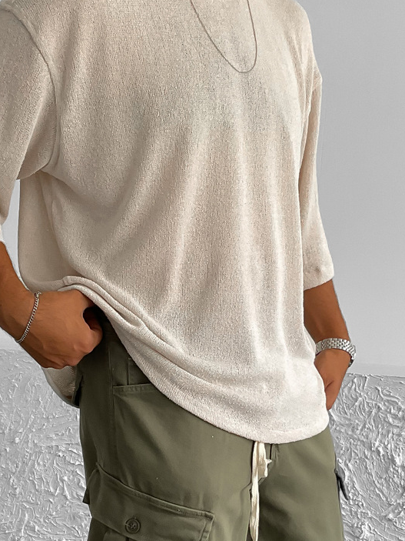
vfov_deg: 28.7
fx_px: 1030
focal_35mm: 66
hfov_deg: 22.2
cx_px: 168
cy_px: 435
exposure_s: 1/120
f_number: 1.8
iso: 64
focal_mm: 3
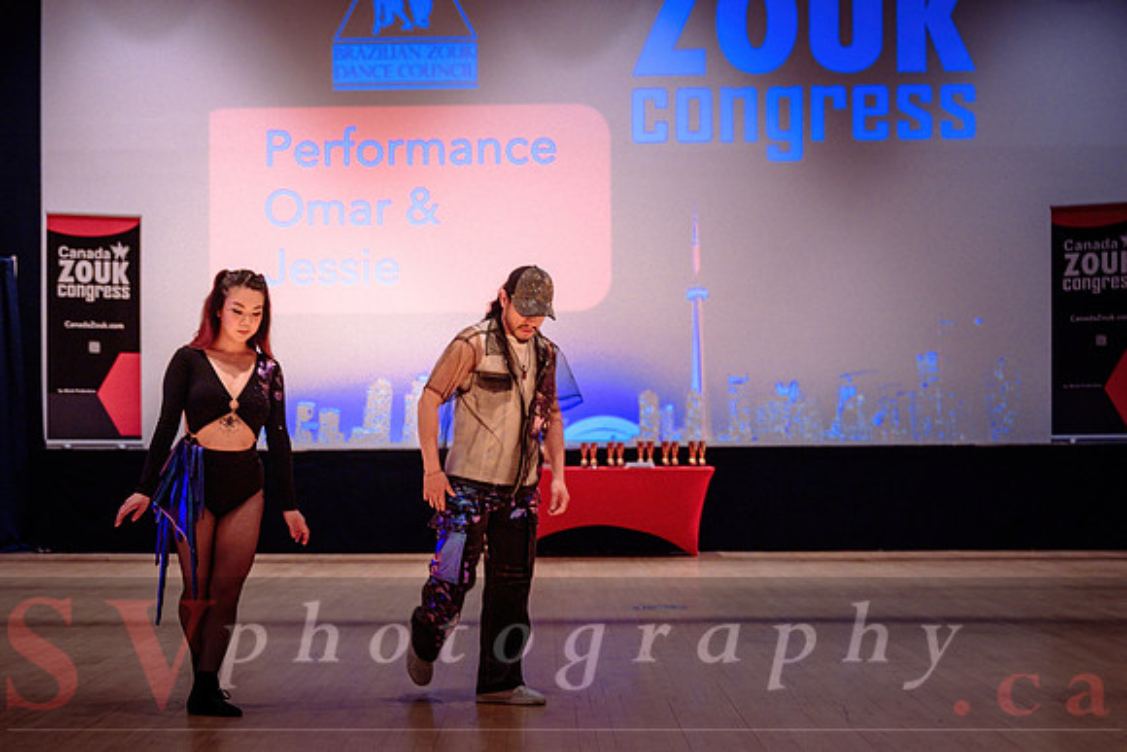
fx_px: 2123
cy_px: 469
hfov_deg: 29.6
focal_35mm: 68
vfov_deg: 20.0
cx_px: 440
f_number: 2.8
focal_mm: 52
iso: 1600
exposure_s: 1/100
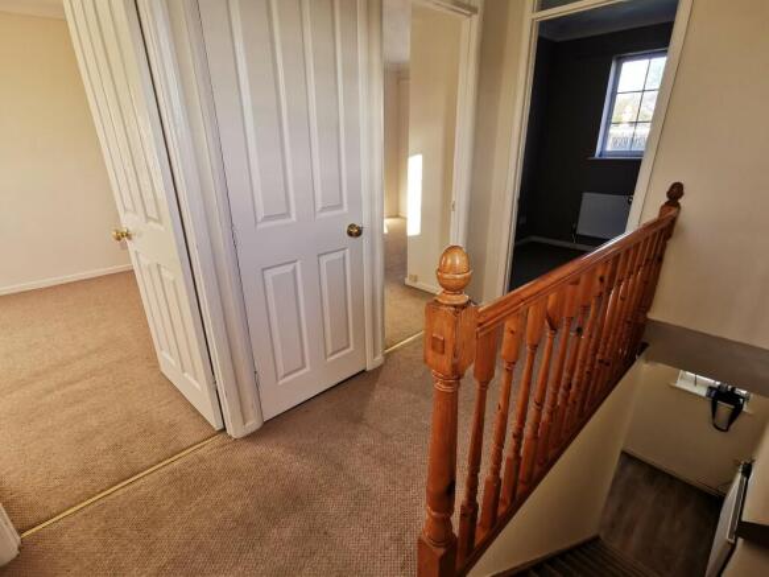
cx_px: 384
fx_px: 355
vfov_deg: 78.1
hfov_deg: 94.5
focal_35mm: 16
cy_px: 288
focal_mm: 2.26
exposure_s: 1/100
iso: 125
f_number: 2.2
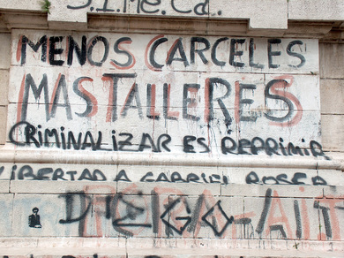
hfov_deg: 27.0
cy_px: 129
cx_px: 172
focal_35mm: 72
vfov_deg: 20.4
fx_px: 715
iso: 100
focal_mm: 14.73
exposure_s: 1/412
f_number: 4.9
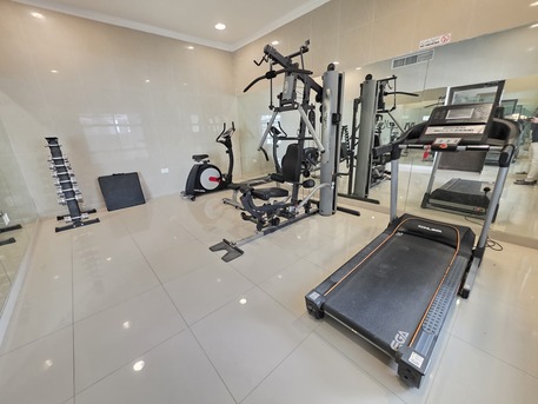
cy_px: 202
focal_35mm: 13
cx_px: 269
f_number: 1.9
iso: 640
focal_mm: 2.2
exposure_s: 1/50
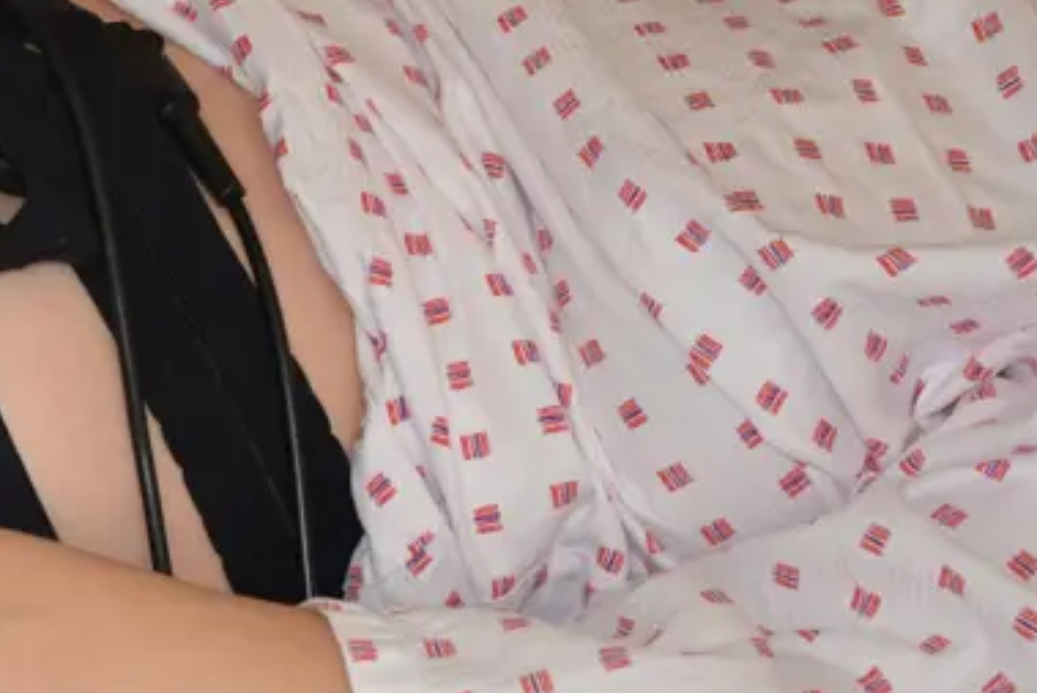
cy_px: 375
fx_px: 5446
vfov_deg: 7.3
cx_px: 14
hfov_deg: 10.8
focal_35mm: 189
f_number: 5
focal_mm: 62
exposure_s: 1/125
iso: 1000
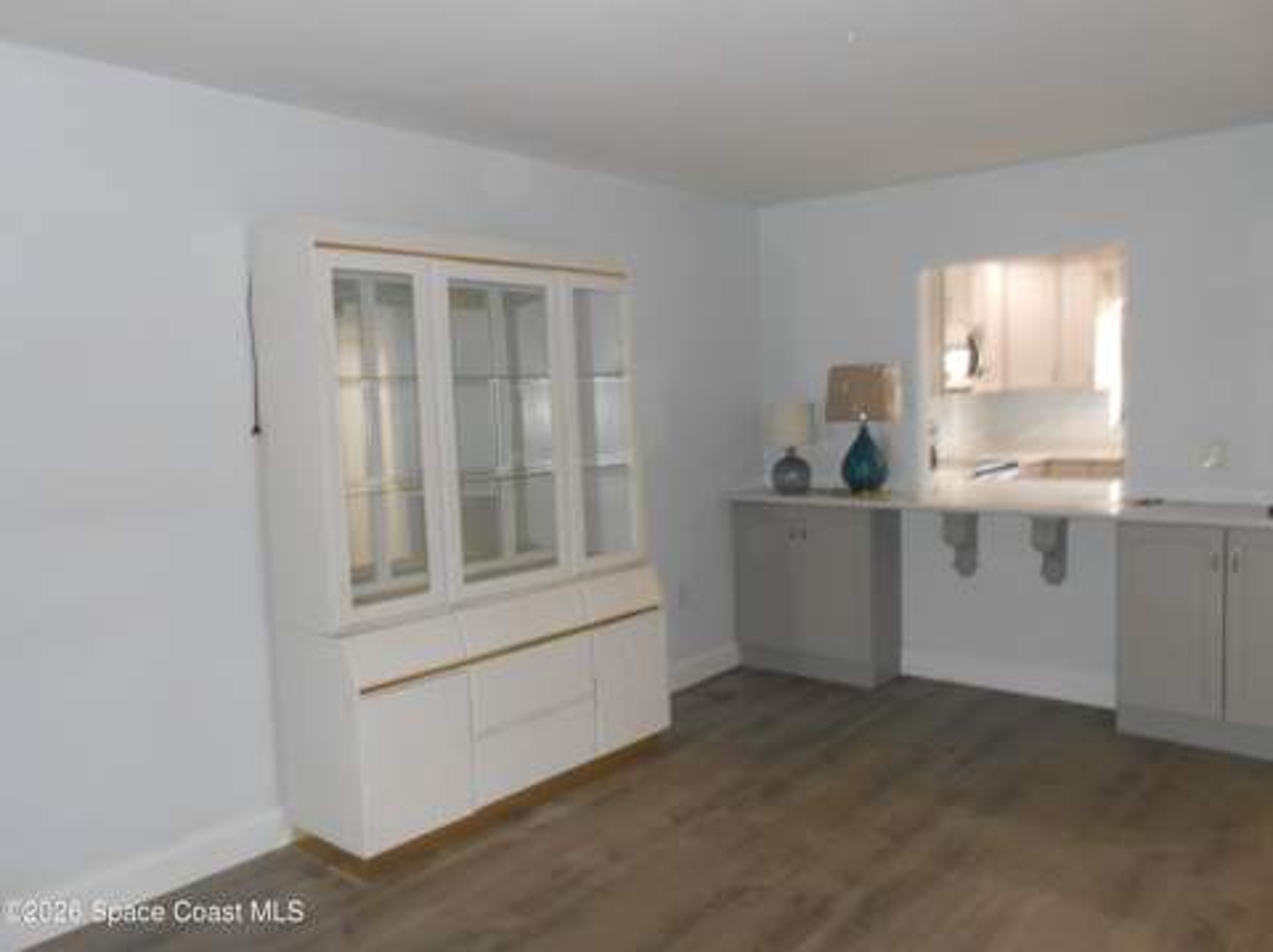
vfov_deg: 53.0
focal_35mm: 26
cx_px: 636
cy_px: 476
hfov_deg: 67.4
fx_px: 955
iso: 250
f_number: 3.5
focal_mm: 4.6
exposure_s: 1/25
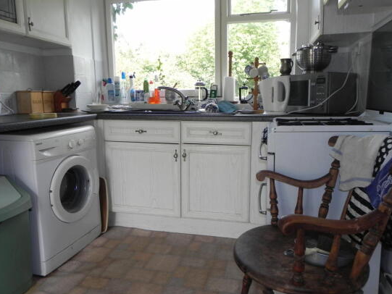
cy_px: 152
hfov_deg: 63.4
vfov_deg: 49.8
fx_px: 317
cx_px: 204
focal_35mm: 28
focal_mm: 4.6
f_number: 4
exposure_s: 1/110
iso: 160
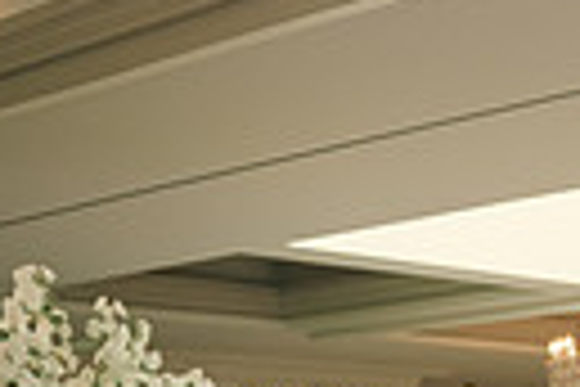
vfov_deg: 11.1
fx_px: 1740
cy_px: 853
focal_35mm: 108
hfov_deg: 15.8
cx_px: 1079
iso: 800
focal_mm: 24
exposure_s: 1/160
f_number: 3.5
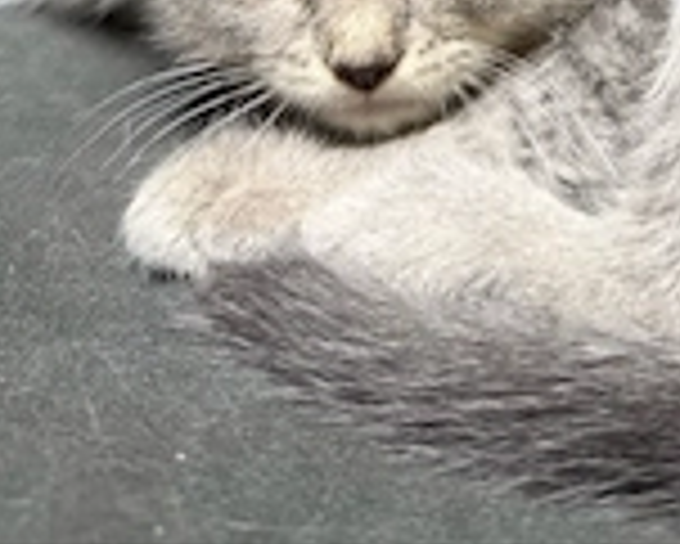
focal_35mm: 62
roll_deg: -1.0
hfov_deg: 29.5
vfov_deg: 20.0
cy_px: -346
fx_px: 1249
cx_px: 585
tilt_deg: -7.0
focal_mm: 6.76
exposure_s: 1/49
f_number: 1.78
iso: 200
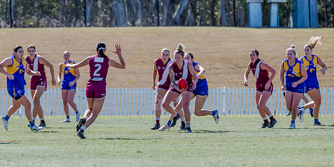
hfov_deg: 4.6
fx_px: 4169
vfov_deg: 2.3
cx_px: 178
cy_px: 85
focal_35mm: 483
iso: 800
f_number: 7.1
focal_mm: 420
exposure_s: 1/1600
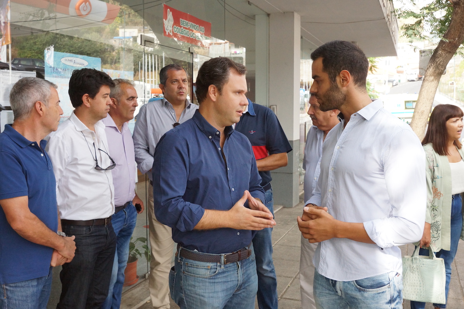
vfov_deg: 36.9
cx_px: 232
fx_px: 464
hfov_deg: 53.1
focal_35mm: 36
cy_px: 154
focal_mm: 24
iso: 1250
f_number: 8
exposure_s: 1/250
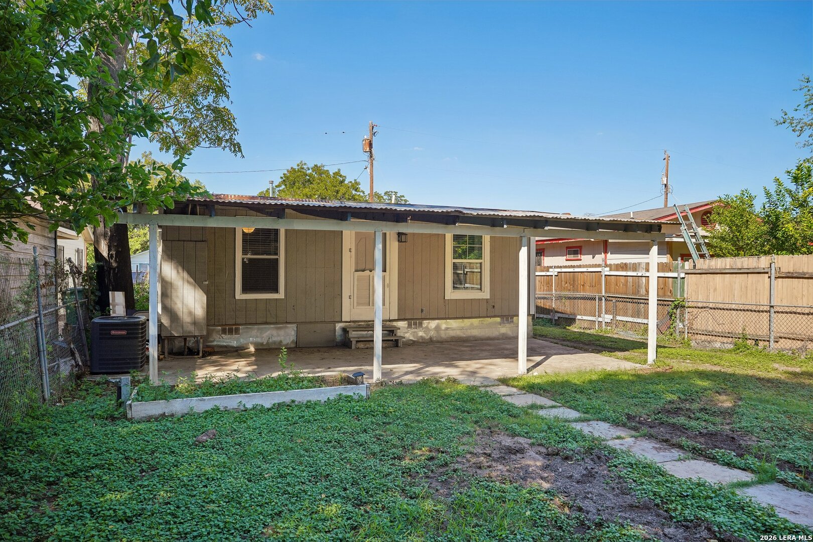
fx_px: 553
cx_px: 406
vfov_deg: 52.2
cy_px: 271
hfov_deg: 72.6
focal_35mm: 24
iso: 100
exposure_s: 1/125
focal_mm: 24.5
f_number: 8
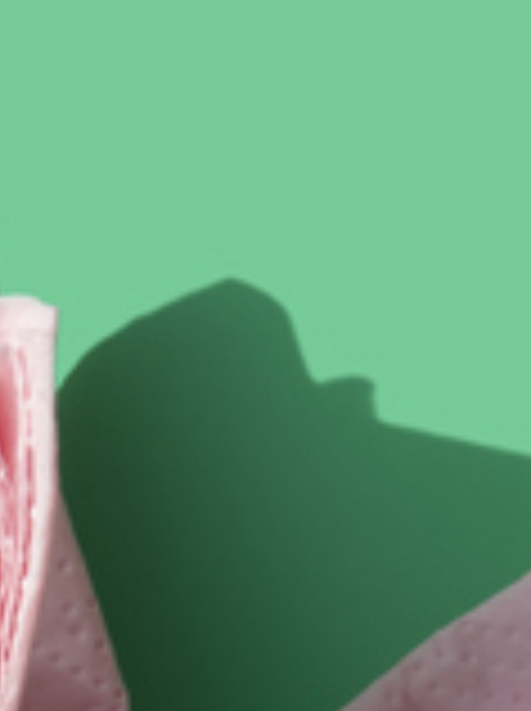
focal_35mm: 329
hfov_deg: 4.3
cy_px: 904
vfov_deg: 6.0
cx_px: -1017
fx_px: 6747
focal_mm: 29
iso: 100
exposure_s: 1/250
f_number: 11
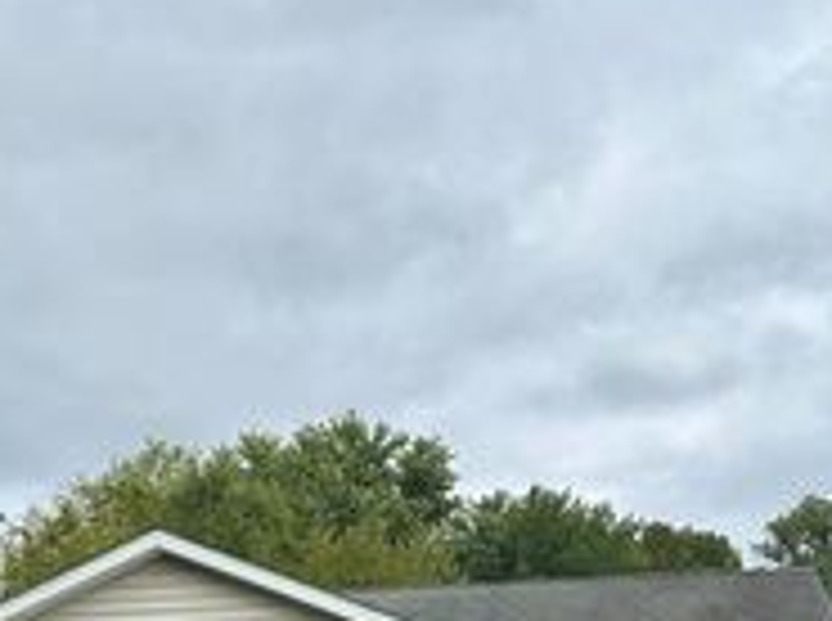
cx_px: 283
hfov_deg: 29.7
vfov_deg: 21.4
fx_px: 1559
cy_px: 673
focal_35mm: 65
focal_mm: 6.86
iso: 80
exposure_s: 1/2353
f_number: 1.78
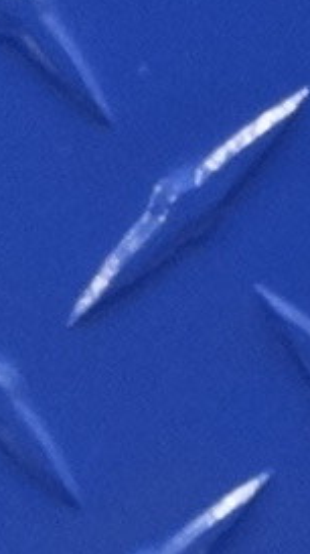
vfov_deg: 4.6
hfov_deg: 2.5
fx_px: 6609
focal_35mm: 451
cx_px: -1842
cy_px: 1473
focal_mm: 32
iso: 800
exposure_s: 1/25
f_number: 8
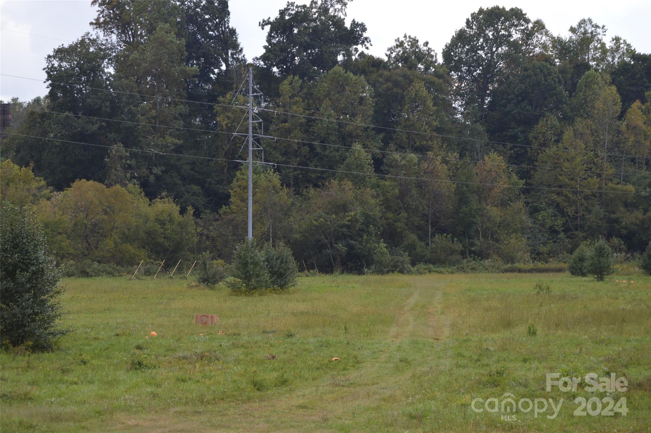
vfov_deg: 16.5
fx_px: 1490
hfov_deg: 24.6
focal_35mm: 82
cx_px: 326
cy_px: 216
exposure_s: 1/160
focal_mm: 55
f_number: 5.6
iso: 100
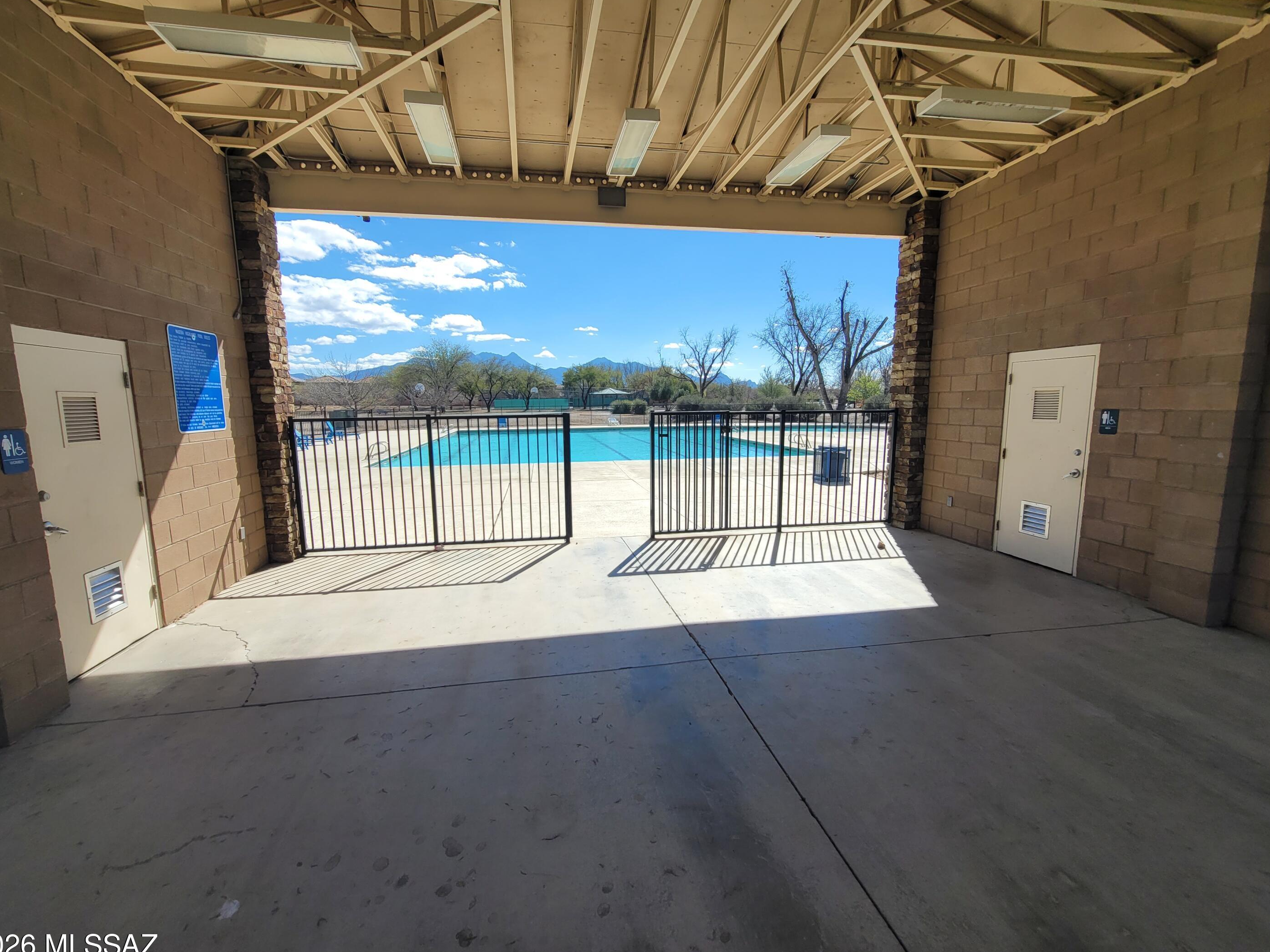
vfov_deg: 85.7
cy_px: 479
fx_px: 514
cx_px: 632
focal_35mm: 14
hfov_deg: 102.1
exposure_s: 1/1742
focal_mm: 2.2
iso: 64
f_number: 2.2
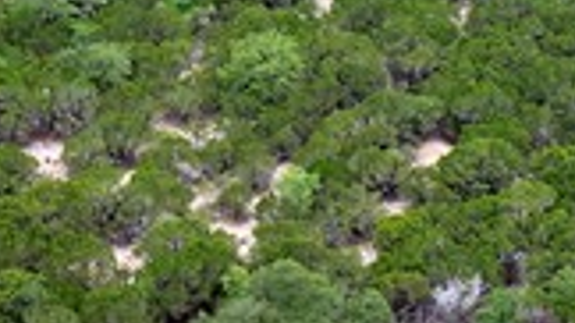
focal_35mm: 165
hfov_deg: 11.9
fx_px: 2515
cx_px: -518
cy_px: -156
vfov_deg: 7.2
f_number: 2.8
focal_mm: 12.29
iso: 130
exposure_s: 1/1000
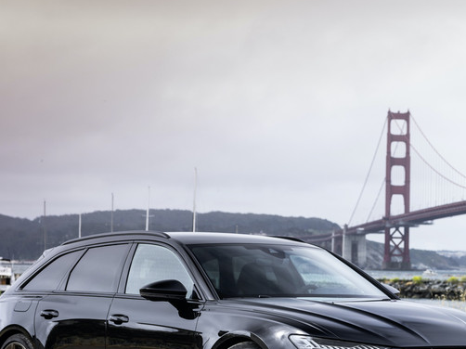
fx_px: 1547
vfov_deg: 12.8
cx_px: 408
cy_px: 265
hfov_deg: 16.9
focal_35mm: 115
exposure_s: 1/200
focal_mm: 50
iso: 80
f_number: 4
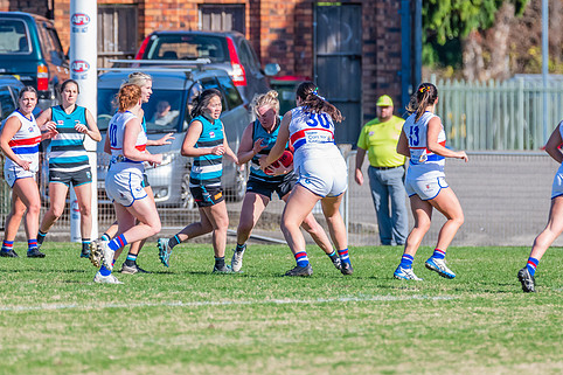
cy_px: 176
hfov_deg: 2.5
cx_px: 291
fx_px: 13069
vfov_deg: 1.6
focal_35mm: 836
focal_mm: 500
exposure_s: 1/1600
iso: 800
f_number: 8
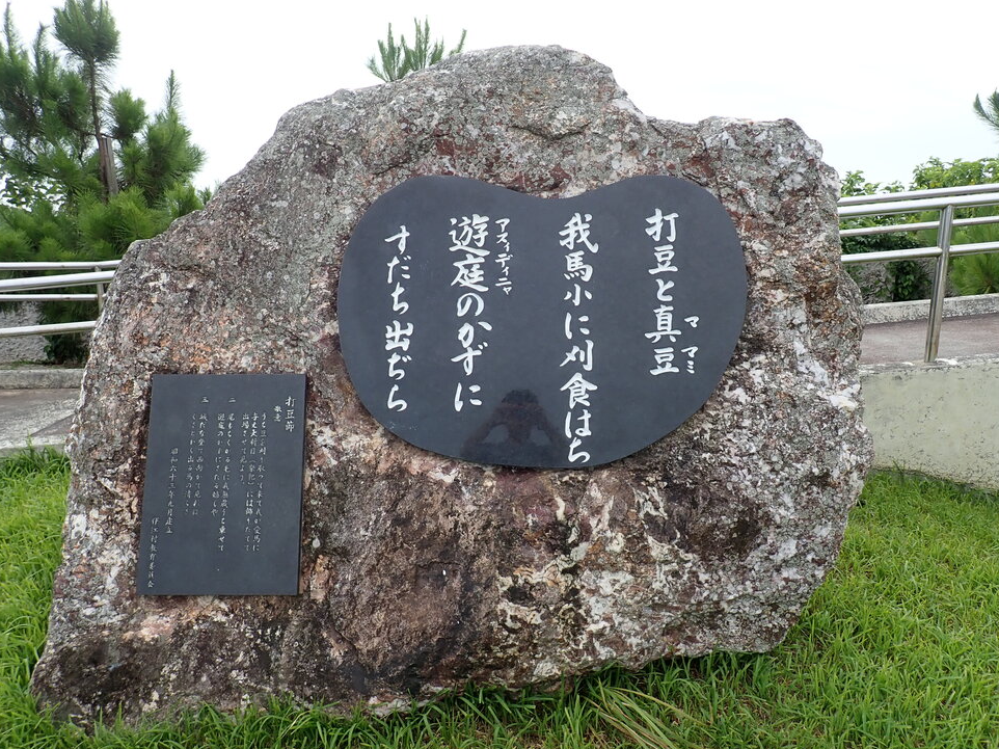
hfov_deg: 67.3
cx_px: 497
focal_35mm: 26
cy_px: 371
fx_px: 750
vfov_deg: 53.0
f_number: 2.8
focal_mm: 4.5
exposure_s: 1/500
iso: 100
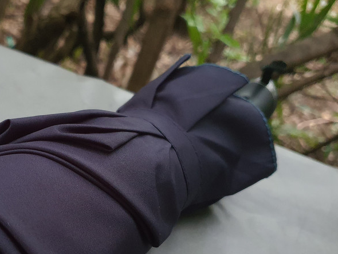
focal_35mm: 47
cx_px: 91
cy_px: 191
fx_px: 459
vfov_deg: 30.4
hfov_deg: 39.5
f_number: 1.5
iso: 320
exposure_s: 1/50
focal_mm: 4.3
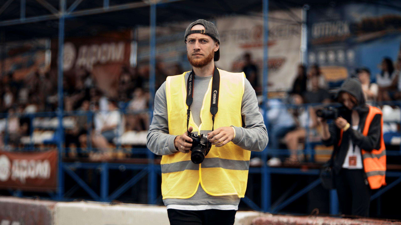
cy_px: 80
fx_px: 1027
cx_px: 200
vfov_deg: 12.5
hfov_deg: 22.1
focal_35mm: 97
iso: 640
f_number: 1.8
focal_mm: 85
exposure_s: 1/320
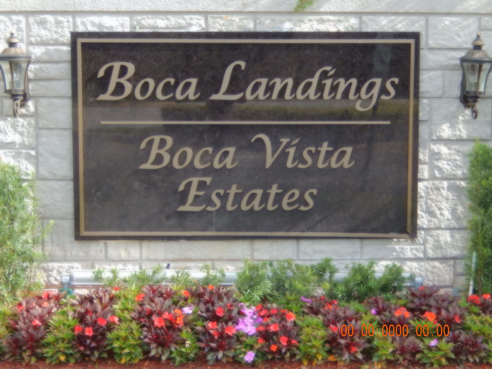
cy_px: 184
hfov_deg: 26.7
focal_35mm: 73
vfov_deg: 20.2
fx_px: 1038
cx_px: 246
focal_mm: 13.1
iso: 125
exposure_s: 1/125
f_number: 4.9
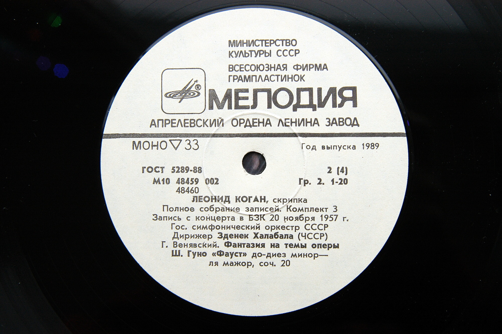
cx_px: 251
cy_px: 167
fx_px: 731
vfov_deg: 25.7
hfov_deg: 37.9
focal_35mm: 52
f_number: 6.3
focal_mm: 35
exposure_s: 1/160
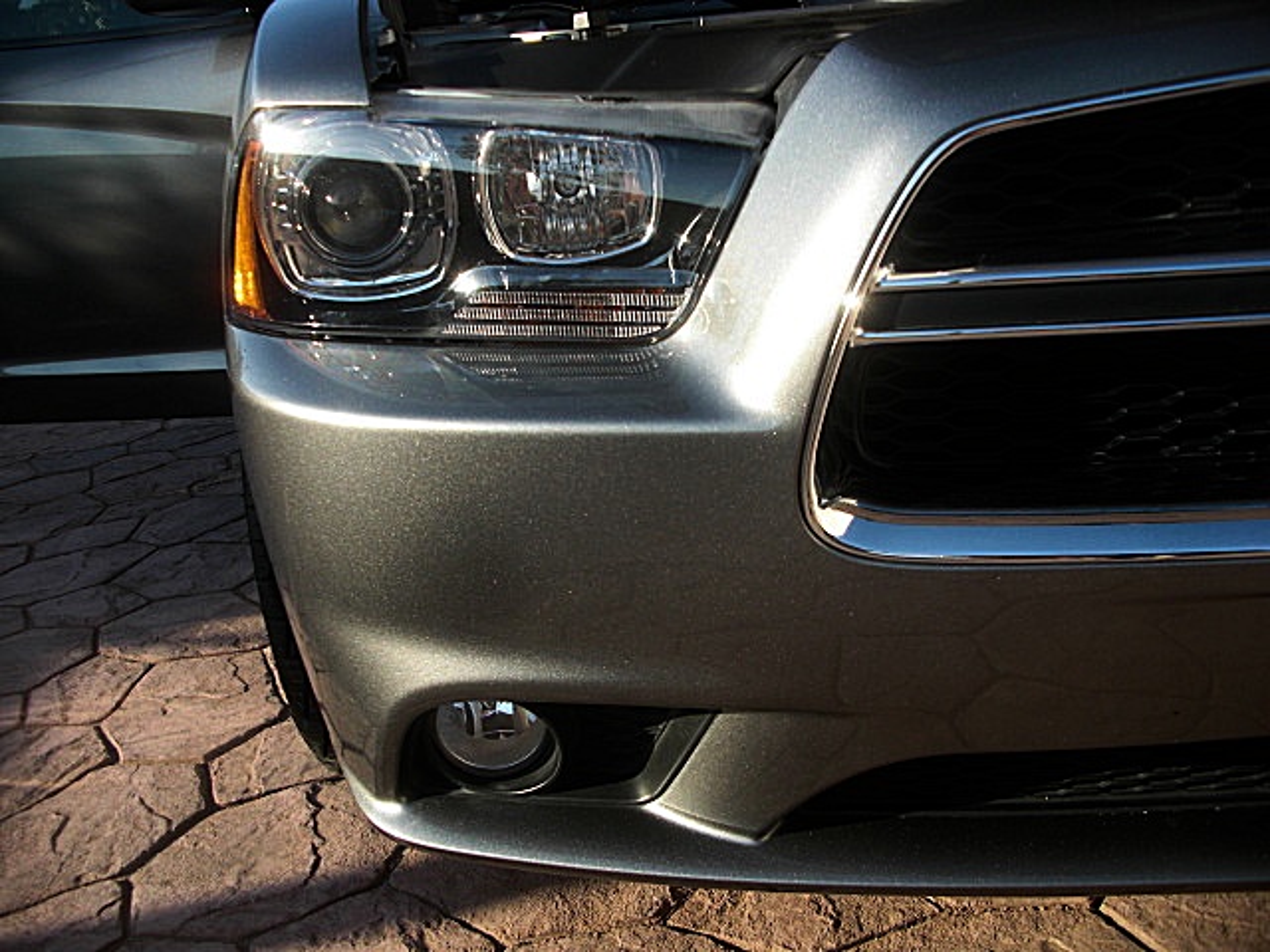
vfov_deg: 39.7
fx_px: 1321
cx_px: 635
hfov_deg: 51.4
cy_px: 476
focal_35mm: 36
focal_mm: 6.3
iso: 50
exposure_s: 1/400
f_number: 2.8
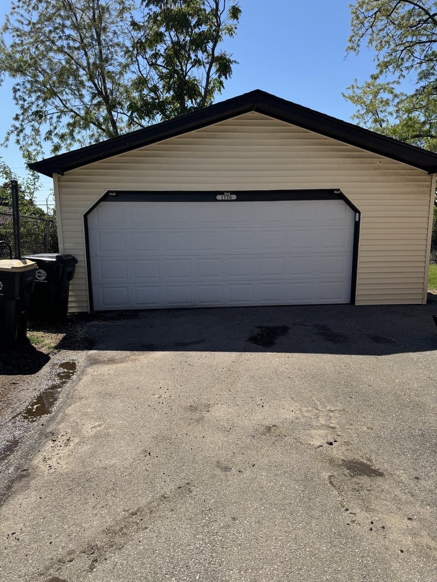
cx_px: 218
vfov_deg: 71.6
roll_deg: +1.0
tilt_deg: -8.7
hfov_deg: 56.8
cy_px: 291
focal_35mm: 24
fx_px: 404
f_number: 1.78
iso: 80
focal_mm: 6.76
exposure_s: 1/4310
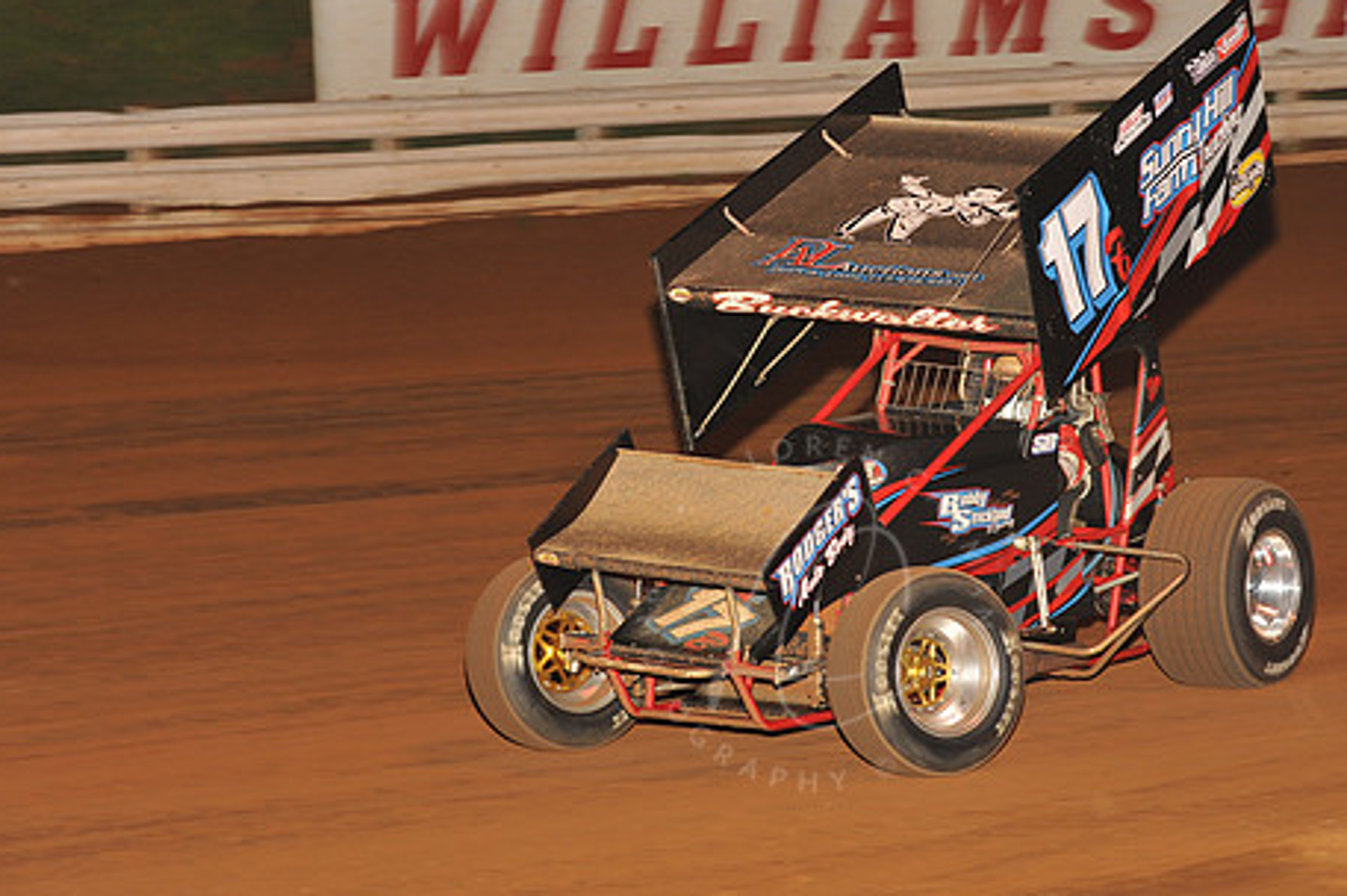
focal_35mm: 127
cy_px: 342
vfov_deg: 10.8
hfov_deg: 16.1
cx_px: 814
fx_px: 4748
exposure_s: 1/250
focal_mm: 100
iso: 1000
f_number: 6.3
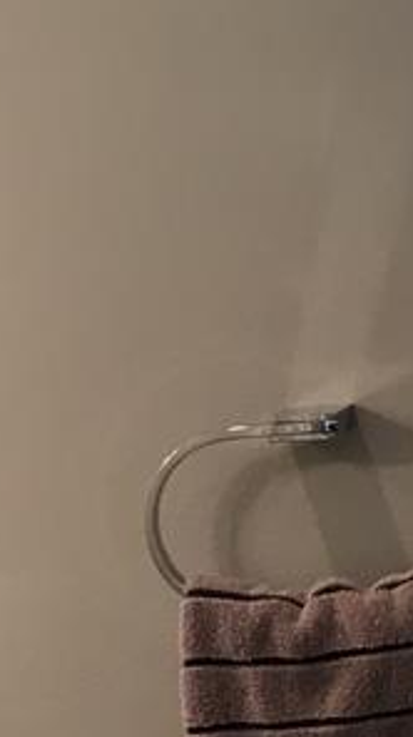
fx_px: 2283
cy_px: 869
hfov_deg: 10.3
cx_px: 159
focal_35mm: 117
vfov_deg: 17.5
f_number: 2.4
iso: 64
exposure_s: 1/30
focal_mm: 3.3
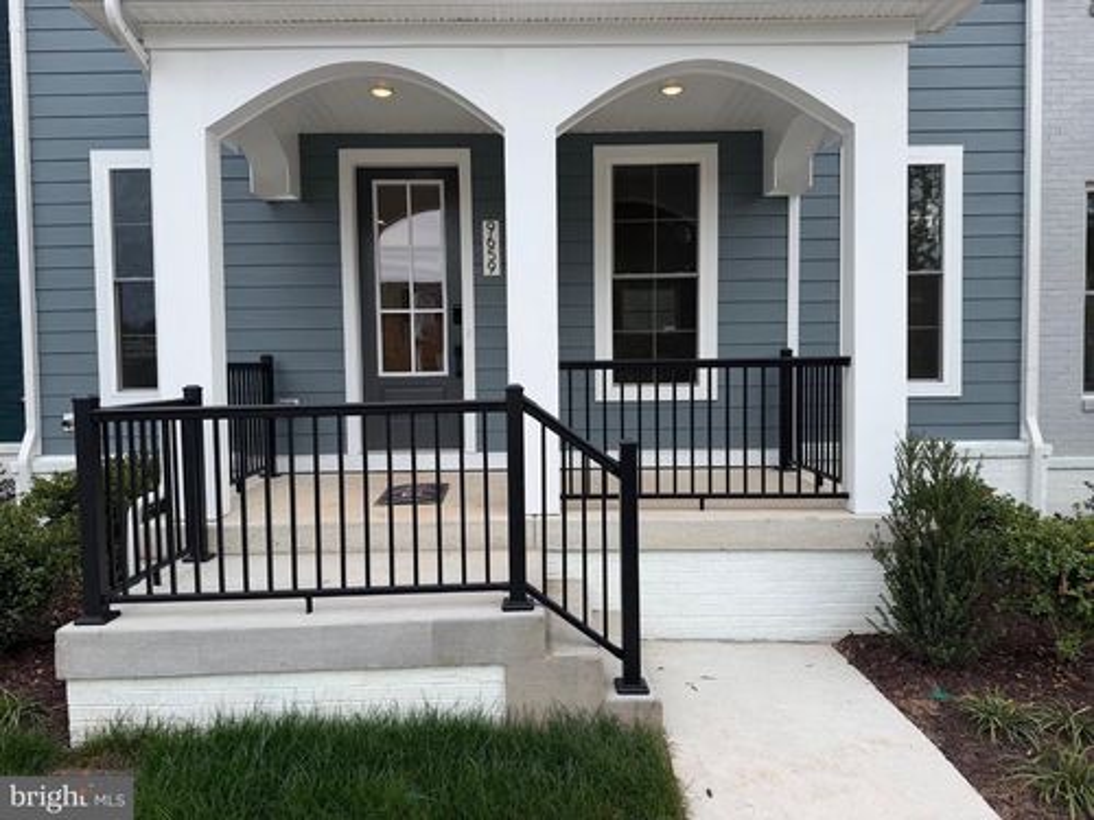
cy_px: 410
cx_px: 547
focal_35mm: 24
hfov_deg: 71.6
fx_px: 758
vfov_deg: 56.8
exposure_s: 1/1437
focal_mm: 6.76
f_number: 1.78
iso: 80
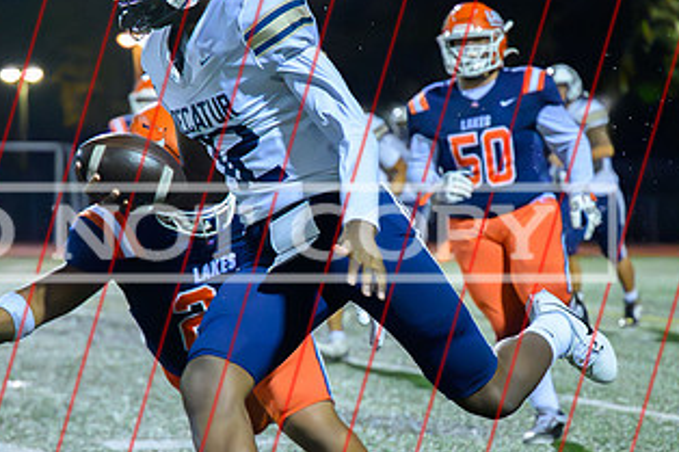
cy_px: 291
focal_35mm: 166
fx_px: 3129
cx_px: 362
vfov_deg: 8.3
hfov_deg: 12.4
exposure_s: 1/1250
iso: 25600
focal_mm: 70
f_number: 2.8
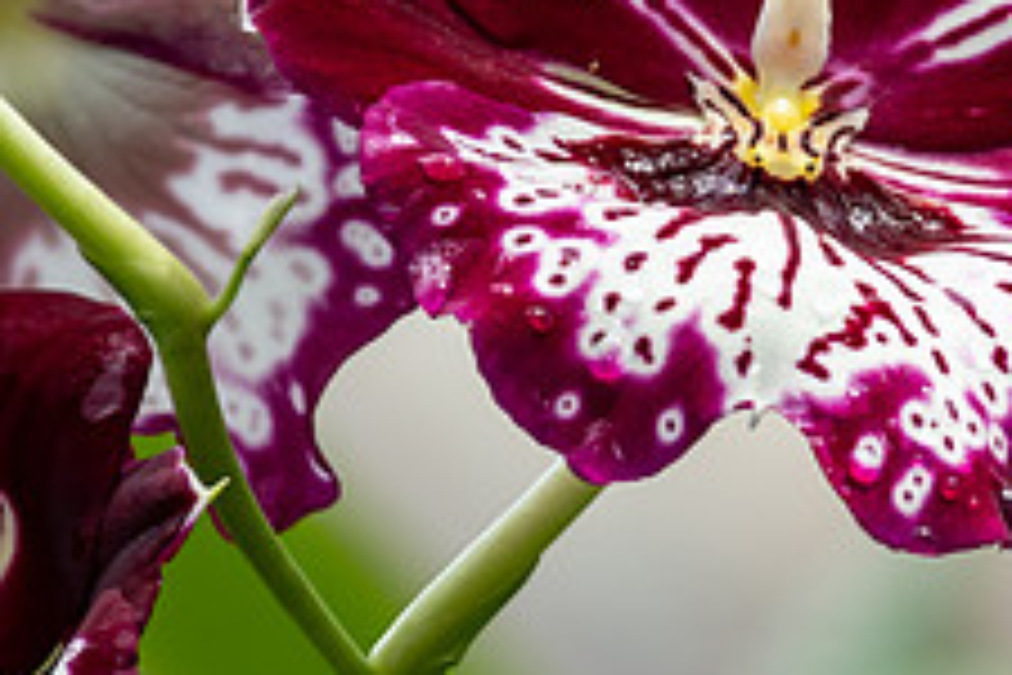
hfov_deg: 2.2
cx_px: 405
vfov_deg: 1.5
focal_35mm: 928
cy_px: 380
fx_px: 26085
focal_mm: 240
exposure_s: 1/320
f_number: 6.3
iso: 500
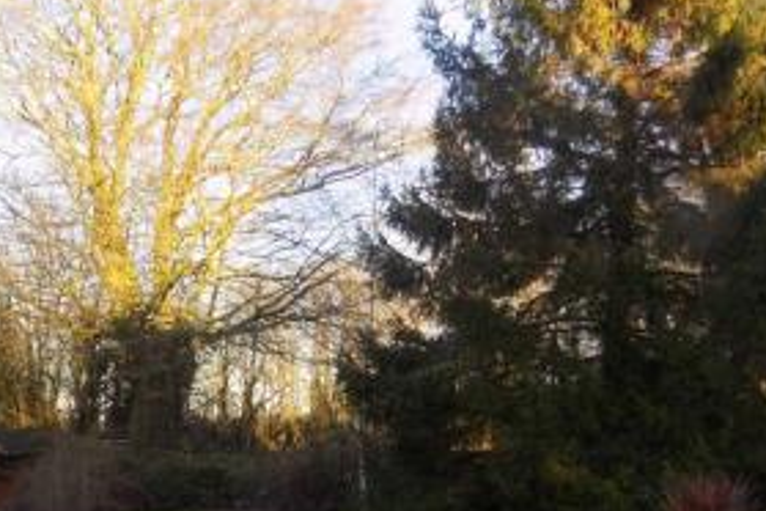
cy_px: 435
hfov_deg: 37.8
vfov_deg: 26.3
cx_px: 128
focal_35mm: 50
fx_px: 1064
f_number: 3.1
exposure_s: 1/125
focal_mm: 4
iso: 80
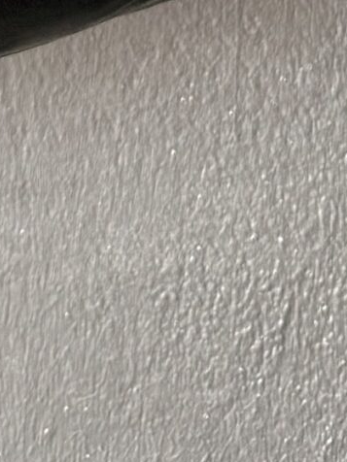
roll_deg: -0.6
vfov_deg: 12.0
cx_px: -121
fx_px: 1724
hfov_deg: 11.2
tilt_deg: +0.2
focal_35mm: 129
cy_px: -683
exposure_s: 1/48
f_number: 1.78
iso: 250
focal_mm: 6.76
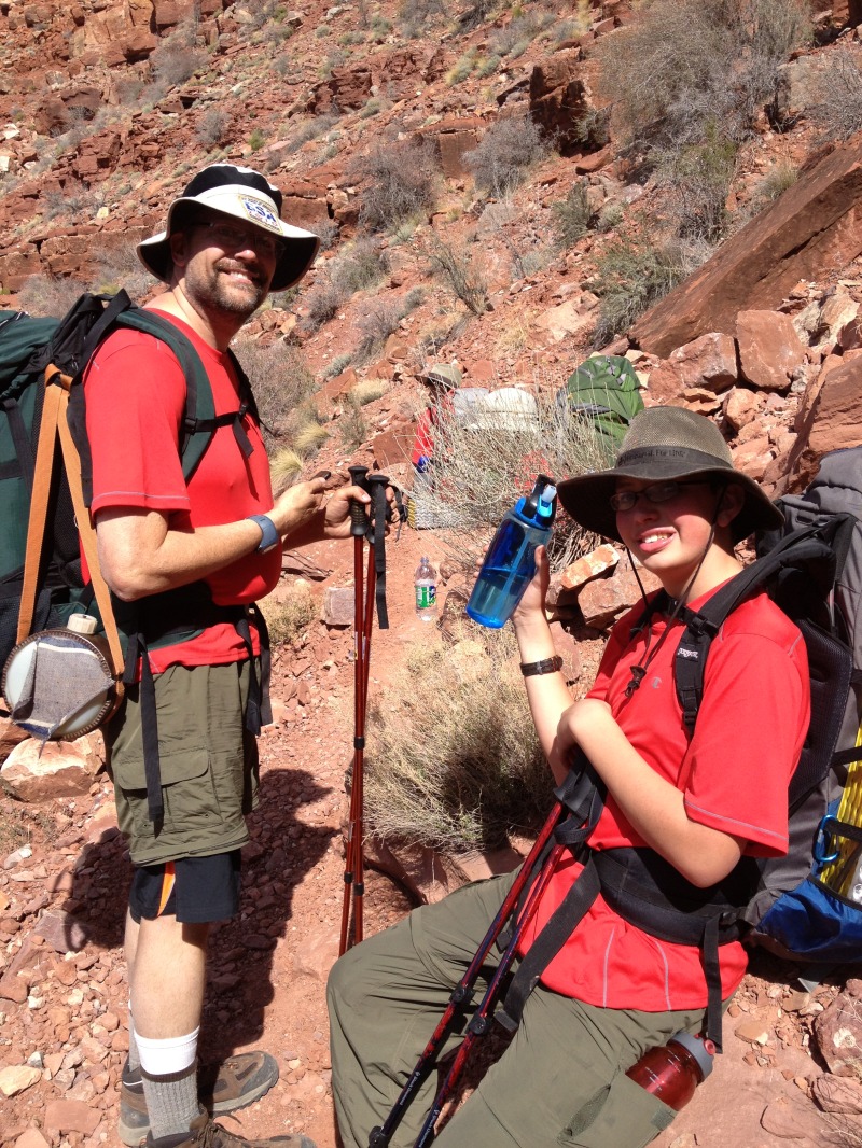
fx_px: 1162
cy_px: 574
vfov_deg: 52.6
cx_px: 431
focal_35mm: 35
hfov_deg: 40.7
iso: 50
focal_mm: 4.28
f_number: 2.4
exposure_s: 1/1255
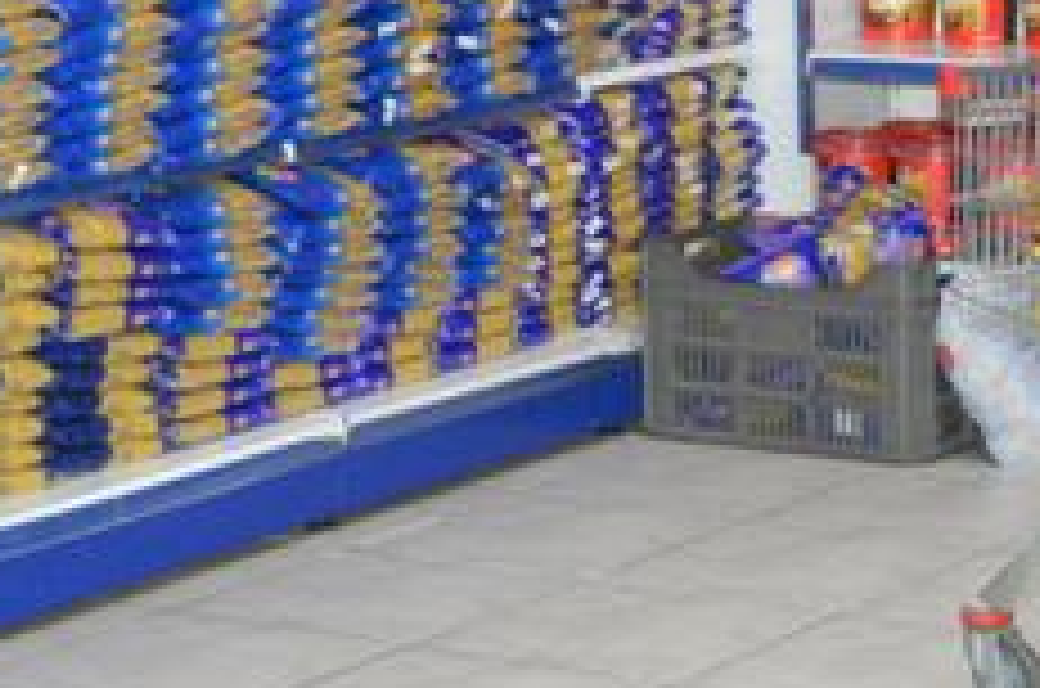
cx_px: 864
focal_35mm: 145
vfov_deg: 9.3
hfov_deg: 14.1
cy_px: 43
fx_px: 4191
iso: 1000
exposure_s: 1/60
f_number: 4.5
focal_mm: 35
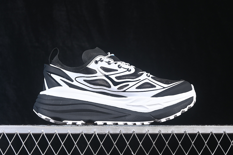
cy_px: 78
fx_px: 485
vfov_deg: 18.2
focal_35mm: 75
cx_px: 116
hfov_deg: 27.0
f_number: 6.3
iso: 160
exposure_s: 1/60
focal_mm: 50
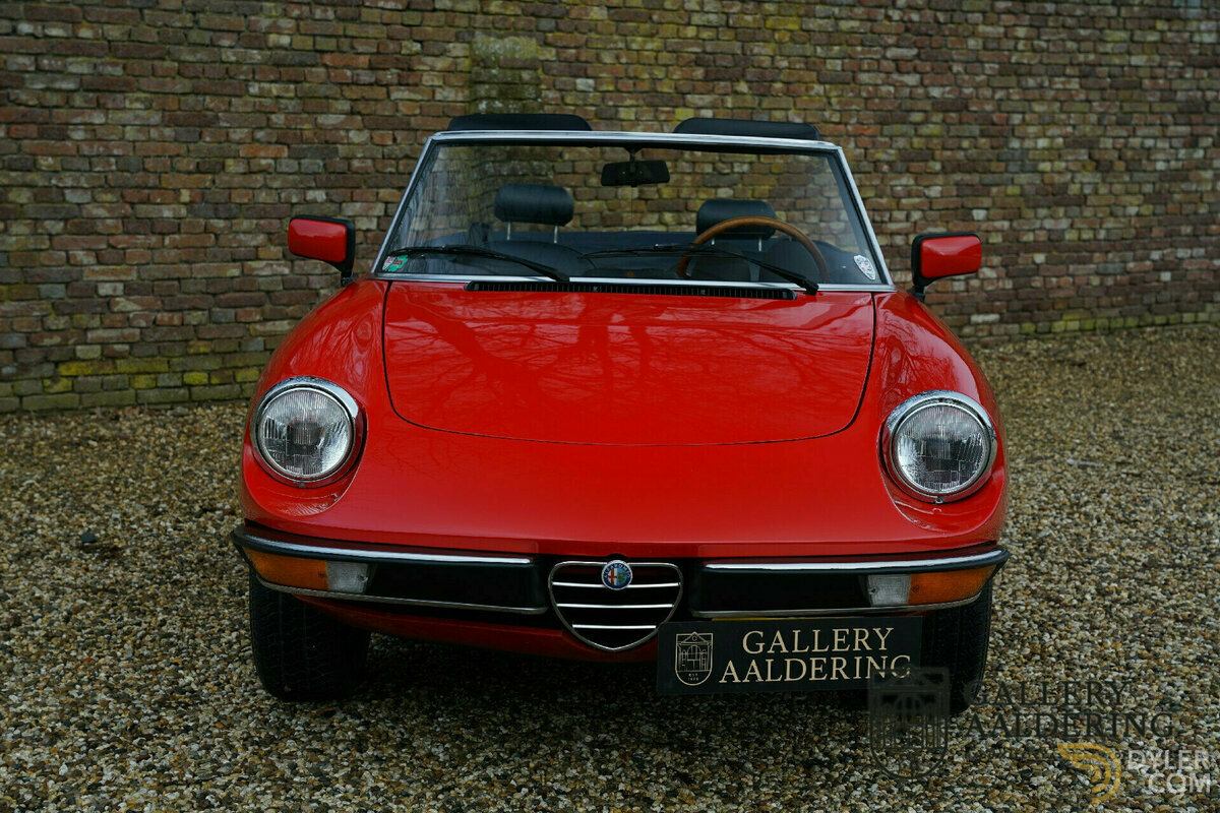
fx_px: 2101
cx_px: 610
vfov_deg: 21.9
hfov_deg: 32.4
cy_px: 406
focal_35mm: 62
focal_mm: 62
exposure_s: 1/80
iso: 160
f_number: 6.3
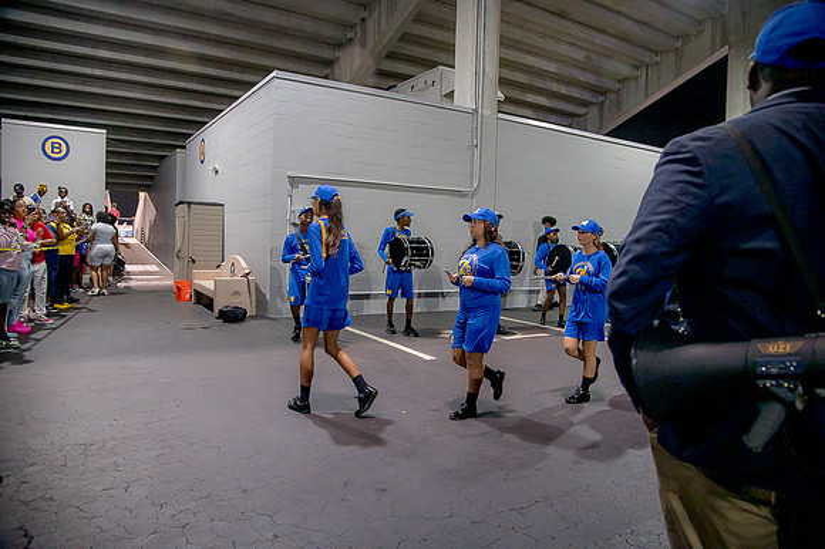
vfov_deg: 53.1
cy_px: 274
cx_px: 412
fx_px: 550
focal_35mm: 24
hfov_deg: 73.8
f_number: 4
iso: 2000
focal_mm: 24
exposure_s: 1/200
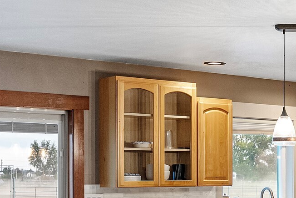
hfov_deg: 21.0
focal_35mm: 91
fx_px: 748
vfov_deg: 14.8
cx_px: 342
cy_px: 192
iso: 1600
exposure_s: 1/30
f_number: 6.3
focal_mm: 35
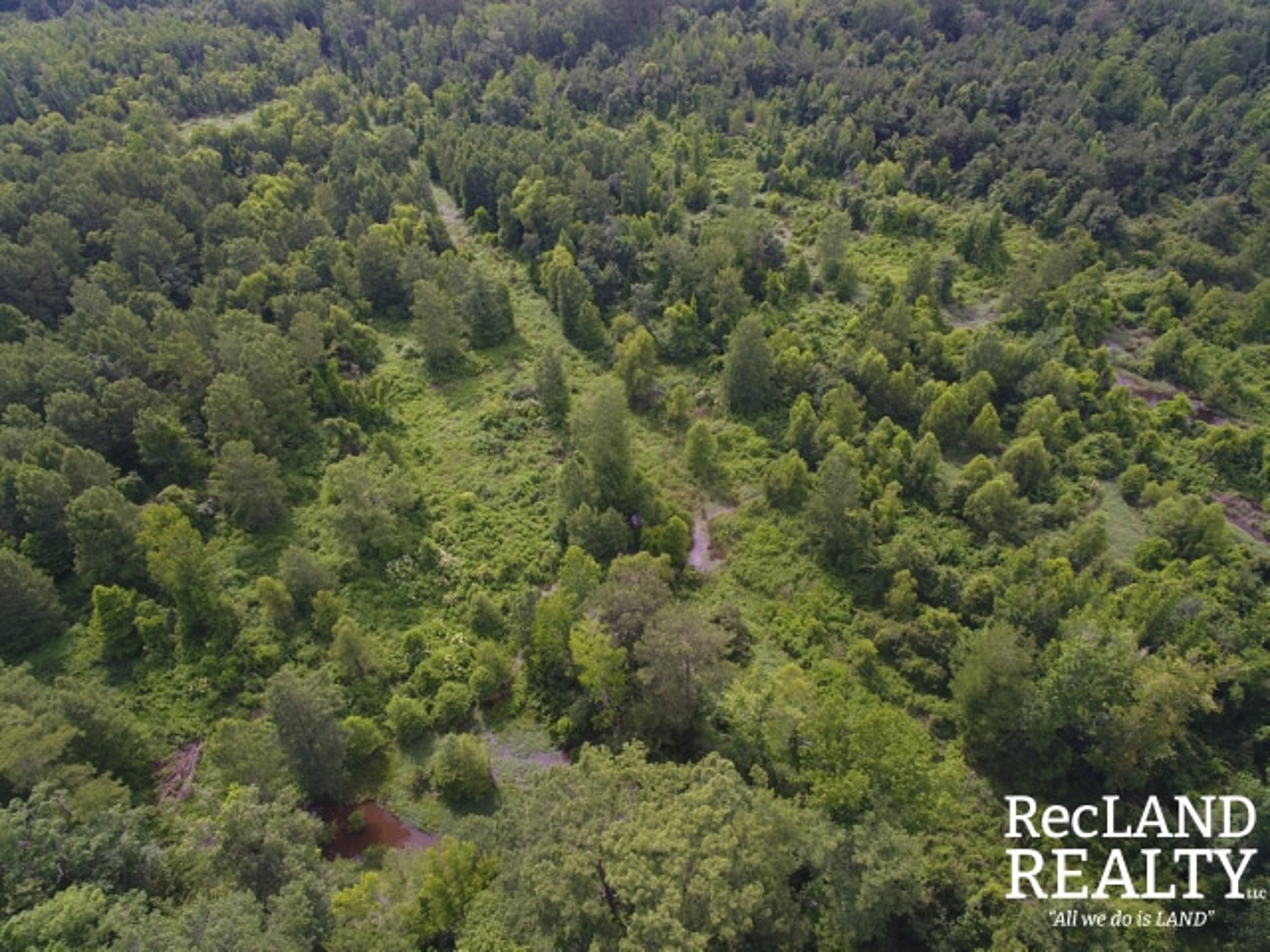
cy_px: 476
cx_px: 635
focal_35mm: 20
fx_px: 734
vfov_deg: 66.0
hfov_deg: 81.7
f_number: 2.8
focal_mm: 3.61
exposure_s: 1/234
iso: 100
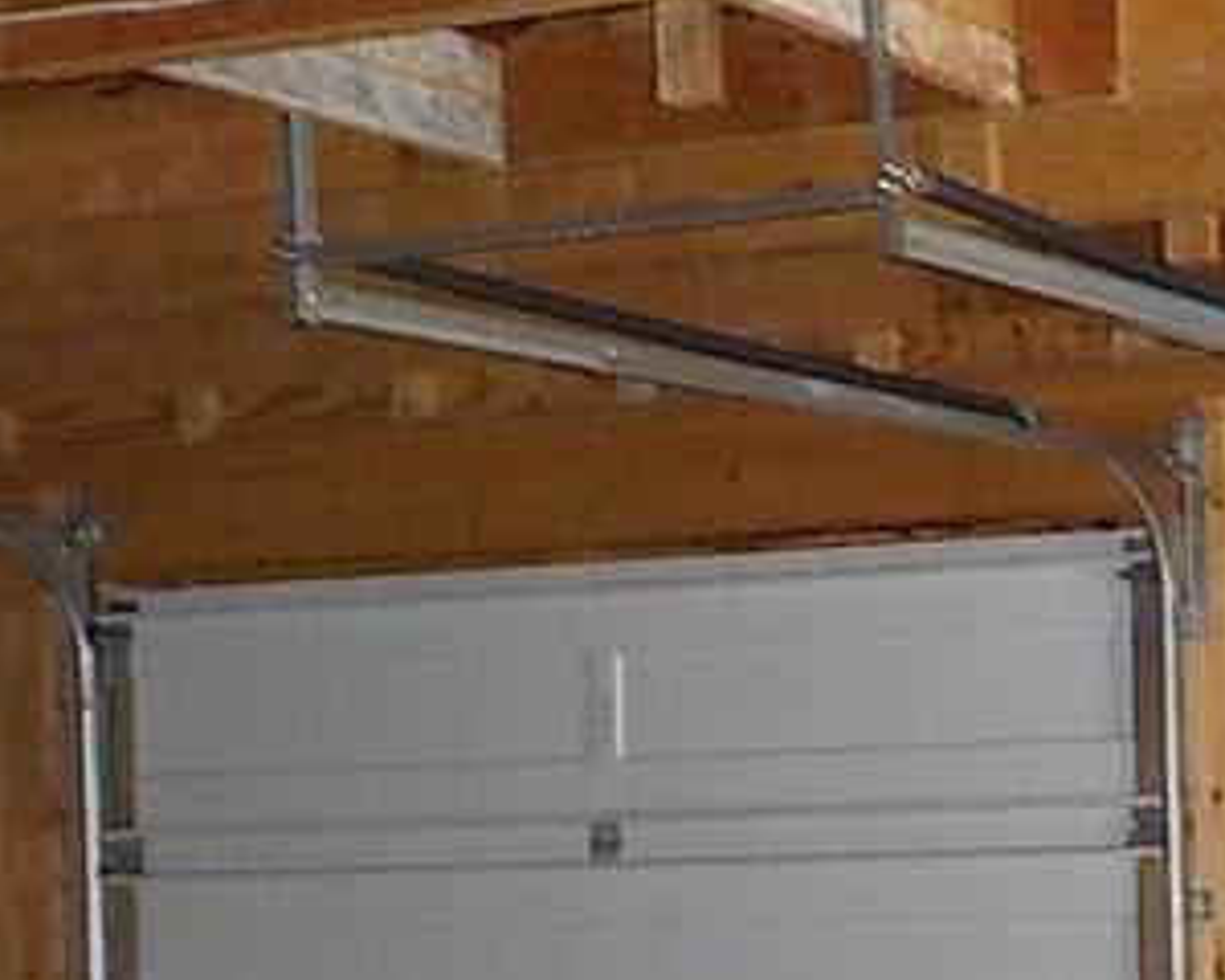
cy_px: 874
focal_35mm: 100
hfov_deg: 18.2
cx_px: 1466
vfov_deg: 15.2
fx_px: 3626
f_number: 3.3
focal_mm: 4.1
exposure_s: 1/30
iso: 450
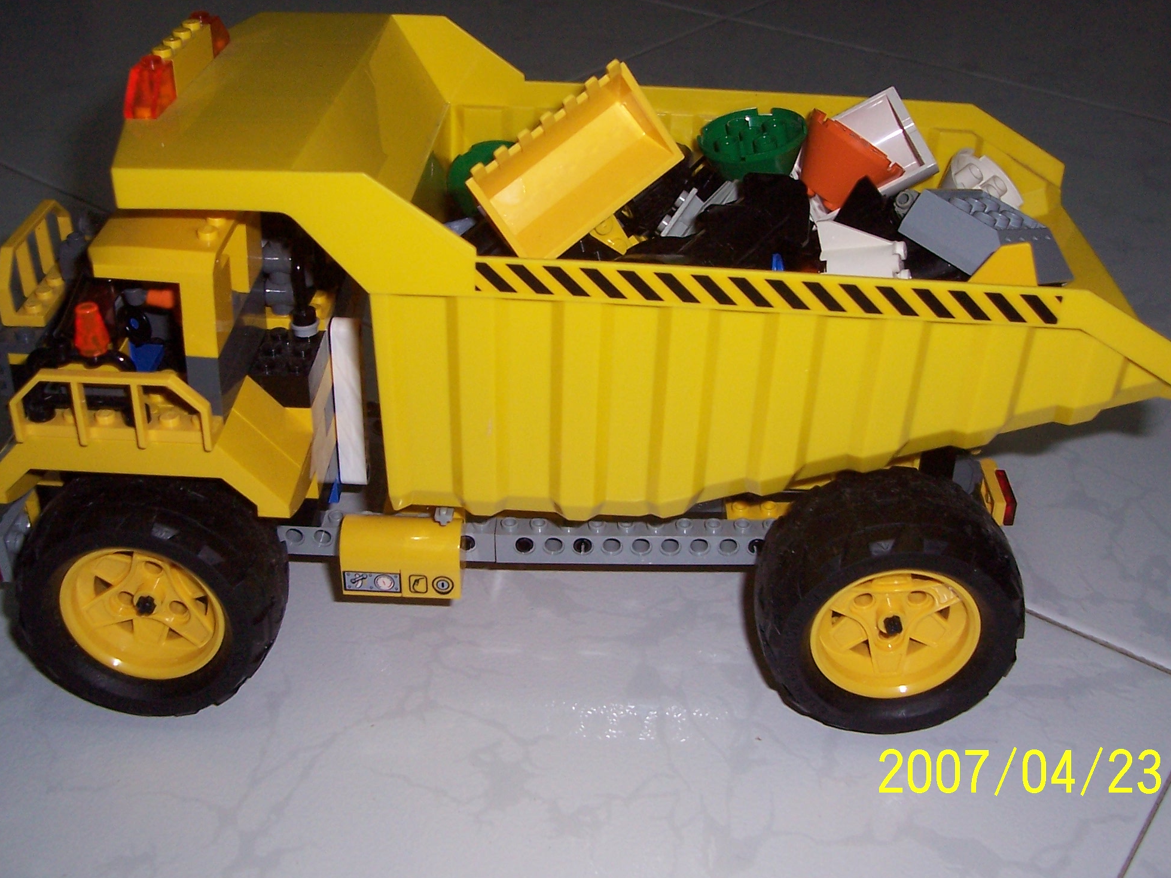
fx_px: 1353
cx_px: 551
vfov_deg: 35.9
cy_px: 384
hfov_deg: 46.8
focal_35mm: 40
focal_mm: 5.6
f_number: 2.7
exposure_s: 1/60
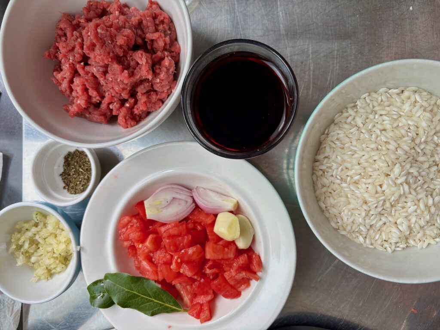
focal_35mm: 26
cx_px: 220
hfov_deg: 67.3
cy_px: 165
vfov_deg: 53.1
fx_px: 330
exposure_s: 1/131
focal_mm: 5.96
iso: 32
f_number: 1.6
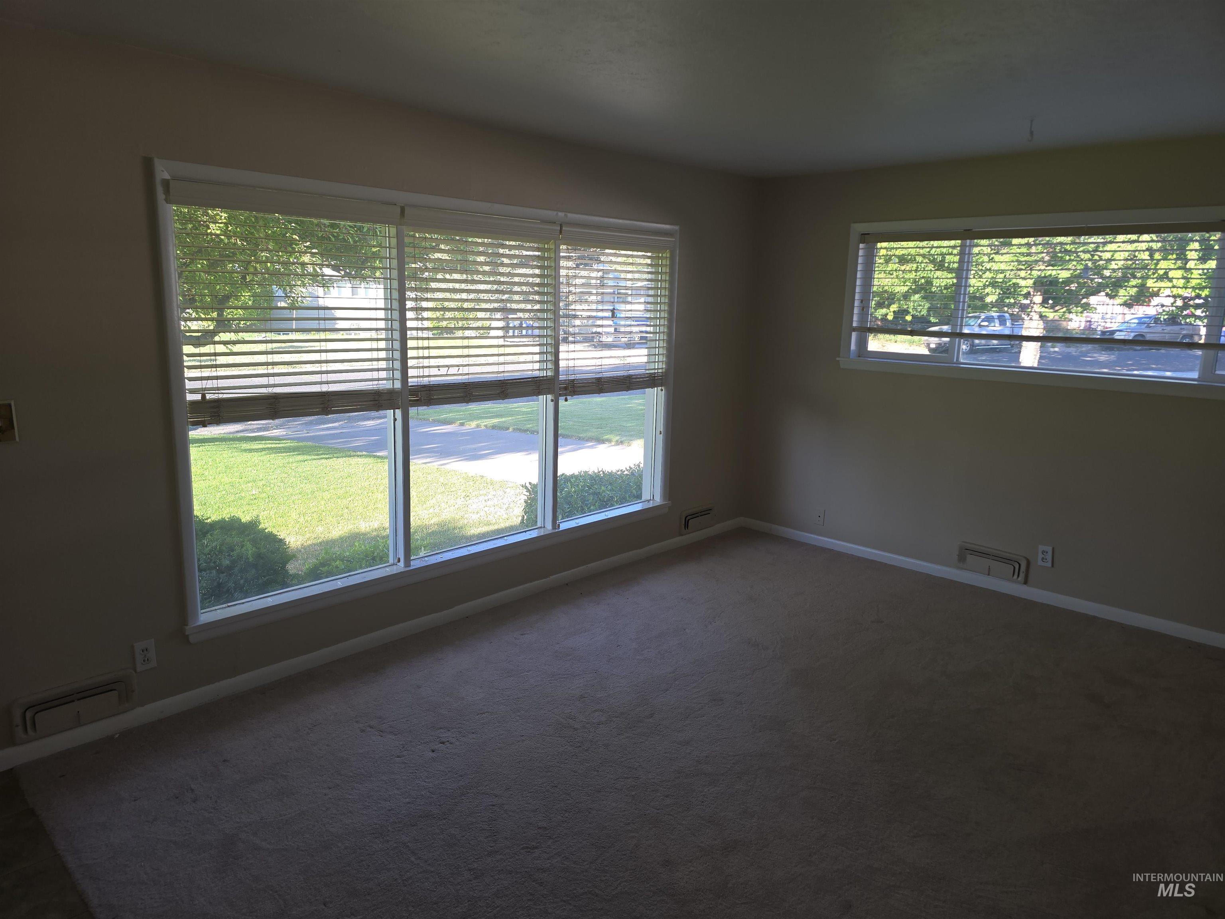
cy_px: 460
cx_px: 612
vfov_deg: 58.9
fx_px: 814
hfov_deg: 73.9
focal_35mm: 23
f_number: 1.7
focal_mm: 6.3
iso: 16
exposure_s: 1/60
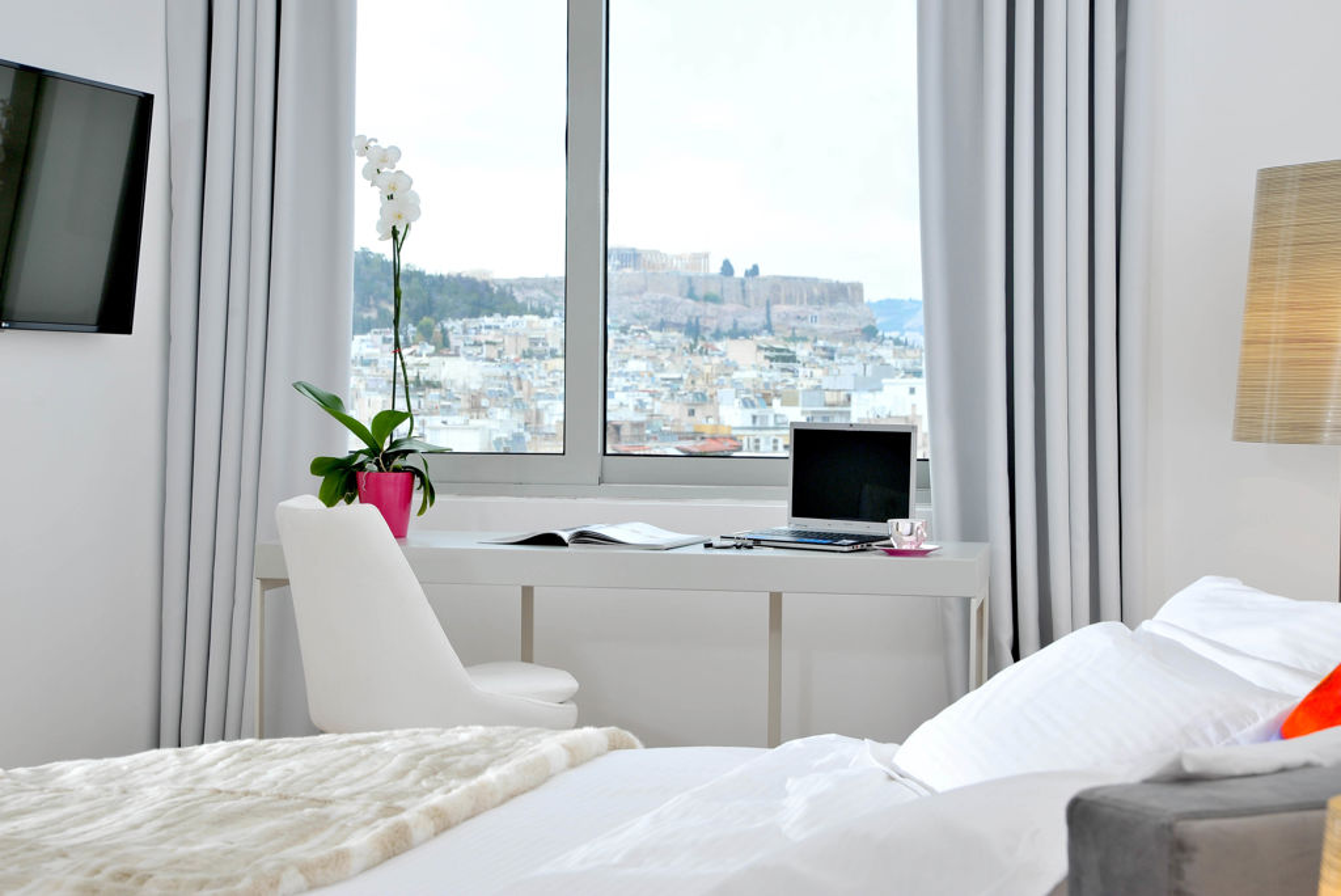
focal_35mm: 62
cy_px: 448
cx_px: 670
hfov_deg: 32.4
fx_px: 2311
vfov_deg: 21.9
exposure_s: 1/125
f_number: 11
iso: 320
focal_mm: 62
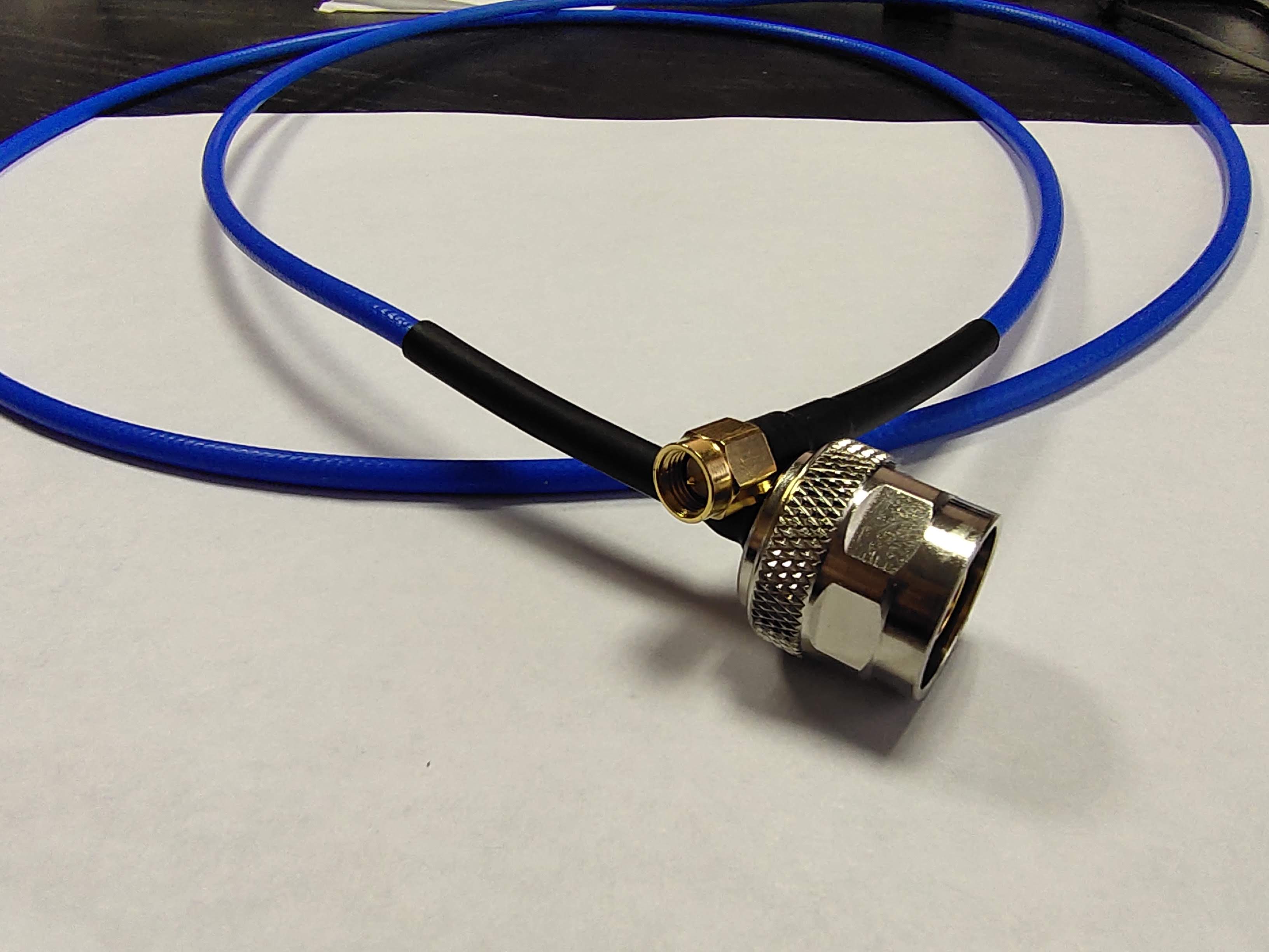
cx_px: 634
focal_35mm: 27
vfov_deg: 51.4
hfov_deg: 65.3
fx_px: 990
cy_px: 476
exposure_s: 1/50
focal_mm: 1.66
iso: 196
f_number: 2.2
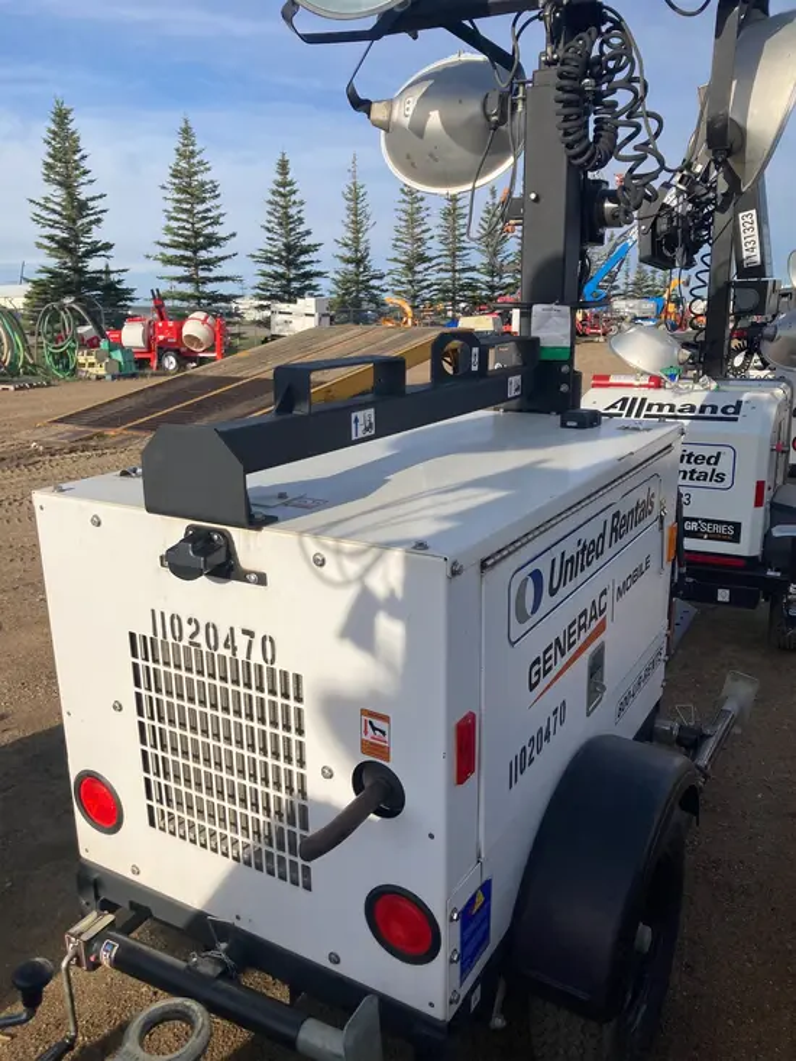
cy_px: 530
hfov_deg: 49.8
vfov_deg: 63.4
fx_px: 858
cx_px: 398
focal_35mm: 28
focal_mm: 3.99
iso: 20
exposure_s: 1/2088
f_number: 1.8
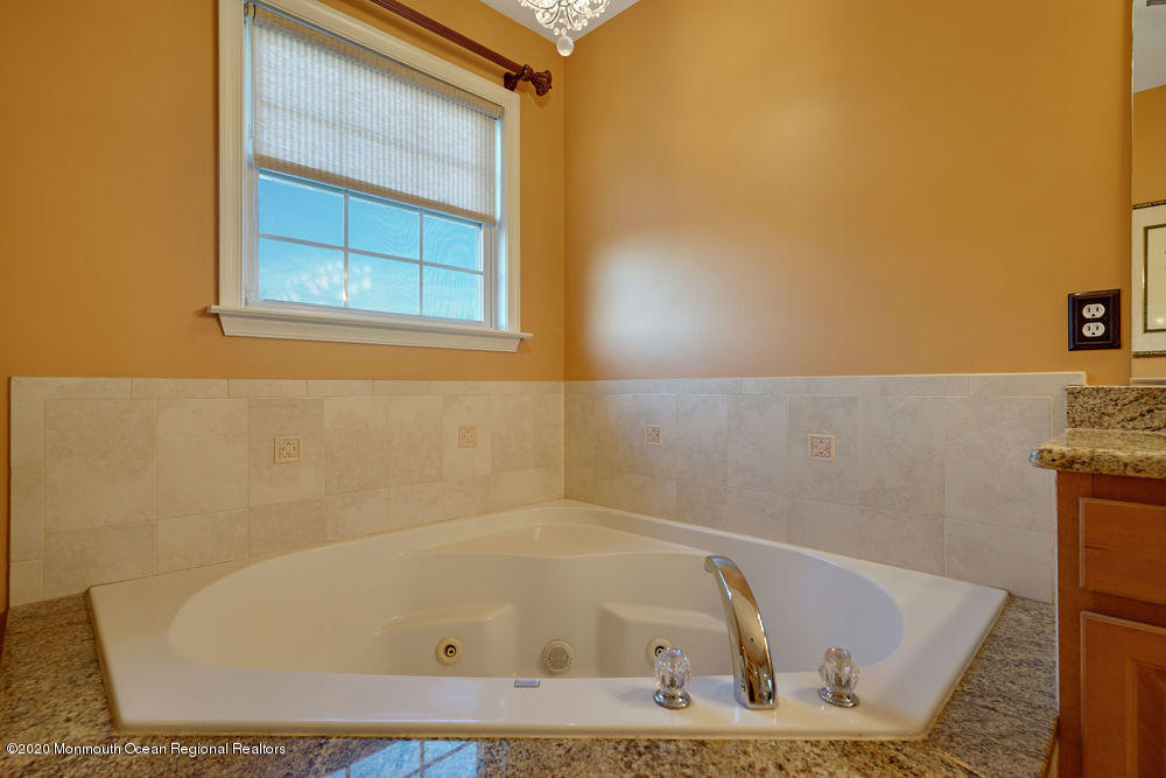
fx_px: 551
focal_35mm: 17
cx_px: 583
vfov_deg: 70.5
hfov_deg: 93.3
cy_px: 389
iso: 200
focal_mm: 17
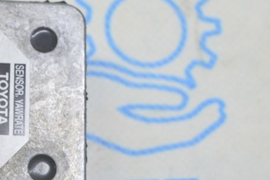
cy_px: 123
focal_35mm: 115
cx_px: -30
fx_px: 862
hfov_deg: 17.2
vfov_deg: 11.9
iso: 400
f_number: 5.6
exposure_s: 1/20
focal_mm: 34
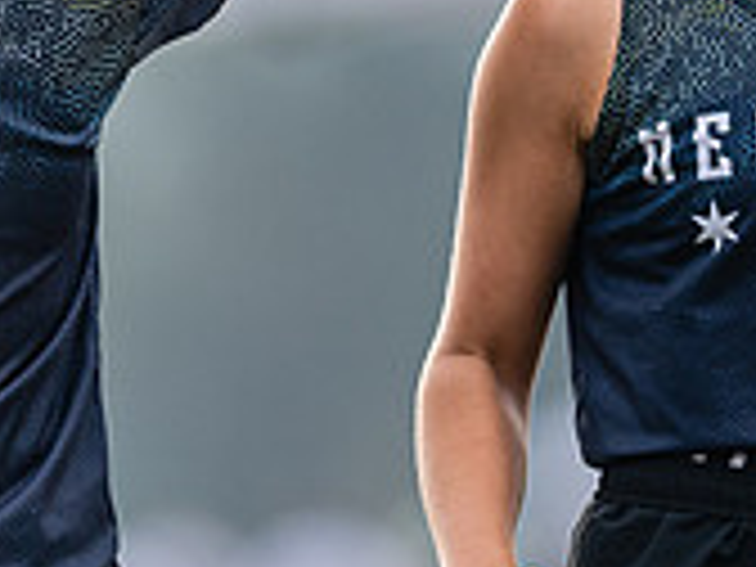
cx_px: 949
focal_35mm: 2081
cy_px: 9
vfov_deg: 0.7
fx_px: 45448
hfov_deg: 1.0
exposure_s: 1/1250
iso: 200
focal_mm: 400
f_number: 2.8
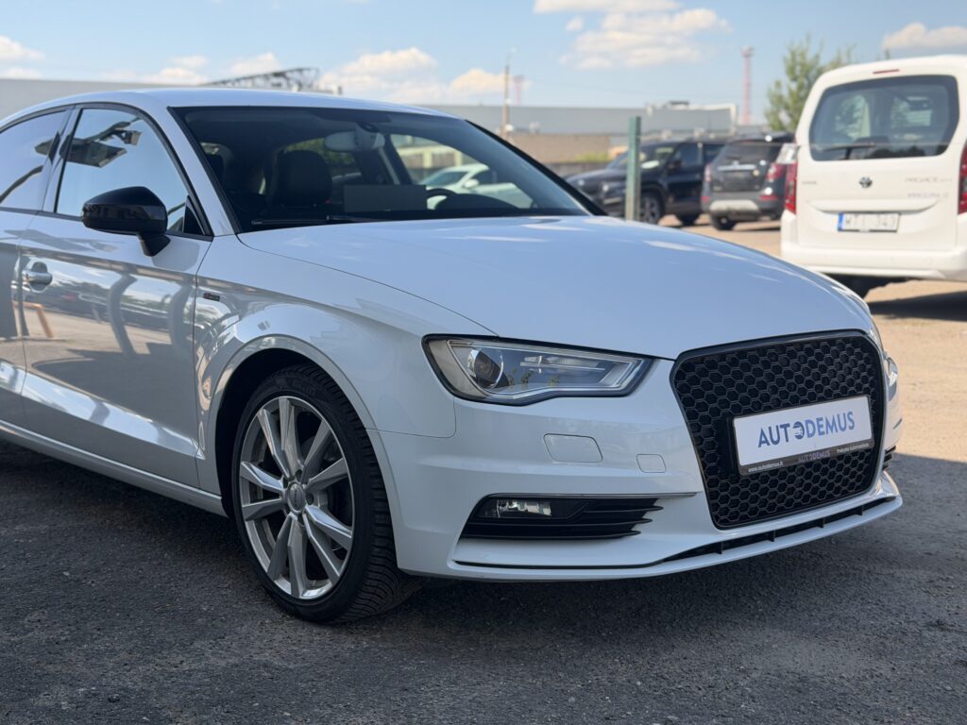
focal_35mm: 48
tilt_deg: -7.6
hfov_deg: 39.7
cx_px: 484
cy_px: 362
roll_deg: +2.2
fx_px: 1341
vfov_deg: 30.3
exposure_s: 1/855
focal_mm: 6.76
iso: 80
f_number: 1.78
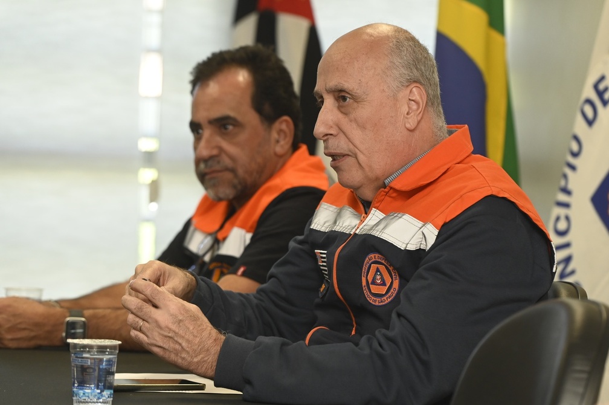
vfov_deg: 8.6
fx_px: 2704
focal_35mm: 160
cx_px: 304
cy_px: 202
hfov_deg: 12.9
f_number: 5
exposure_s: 1/200
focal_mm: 160
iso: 2500
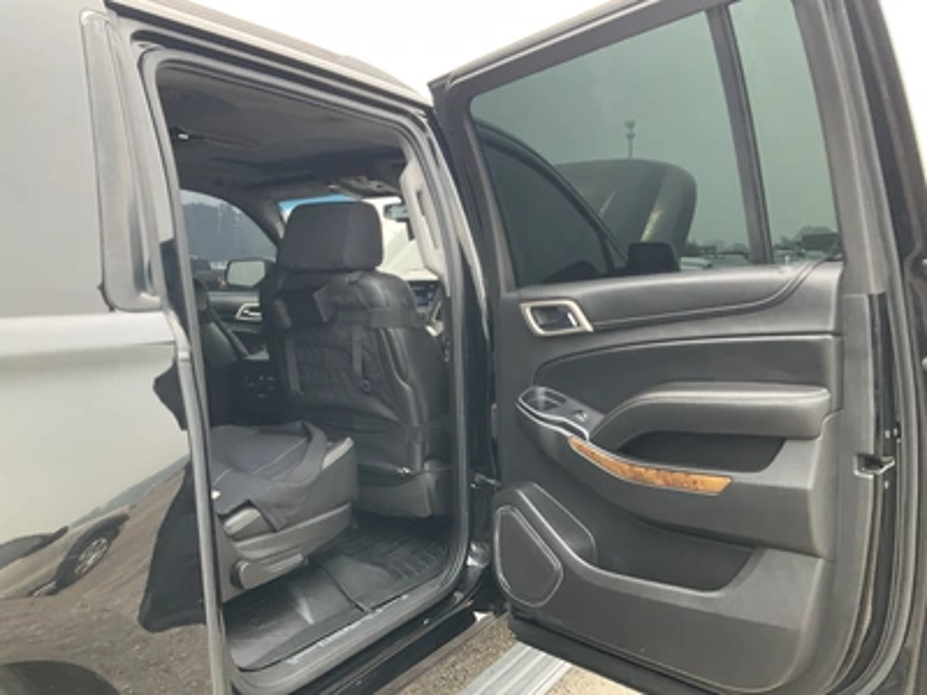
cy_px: 348
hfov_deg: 61.7
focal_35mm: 29
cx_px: 464
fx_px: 777
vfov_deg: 48.2
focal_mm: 3
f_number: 1.8
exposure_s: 1/131
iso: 20
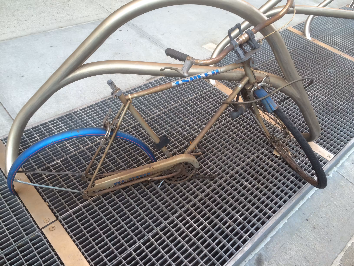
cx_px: 177
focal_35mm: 29
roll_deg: -10.5
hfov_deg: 61.7
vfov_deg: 48.2
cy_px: 133
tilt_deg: -44.2
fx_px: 297
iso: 32
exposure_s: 1/175
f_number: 2.2
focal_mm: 4.15
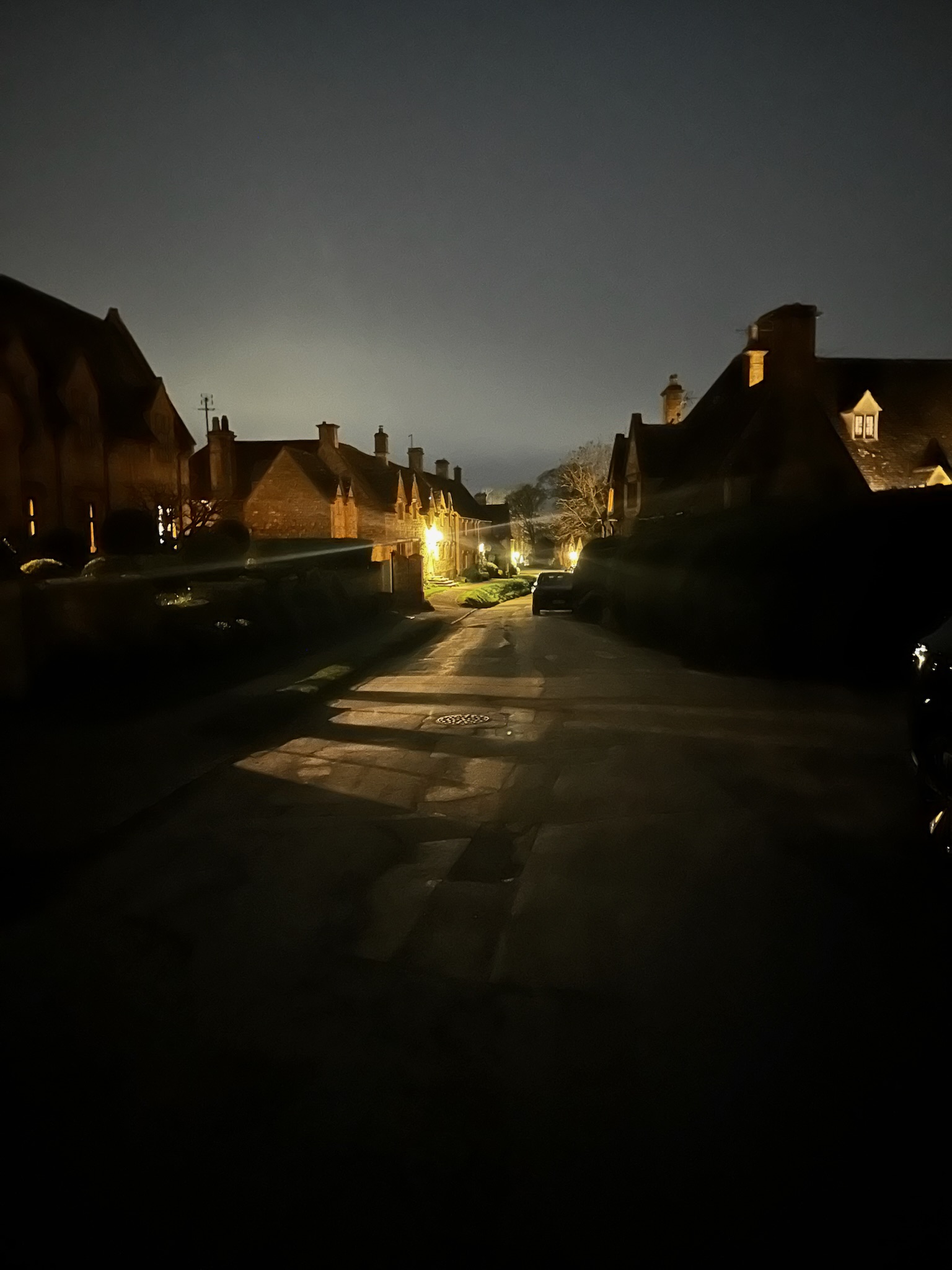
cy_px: 635
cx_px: 476
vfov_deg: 71.6
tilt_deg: -7.0
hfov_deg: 56.8
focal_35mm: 24
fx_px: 880
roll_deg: +0.2
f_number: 1.78
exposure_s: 1
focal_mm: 6.86
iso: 8000
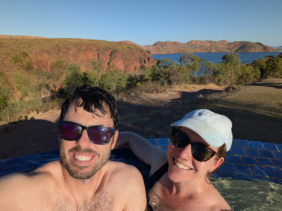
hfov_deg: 79.0
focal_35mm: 21
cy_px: 106
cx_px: 141
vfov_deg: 63.4
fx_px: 171
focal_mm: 2.74
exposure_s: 1/2132
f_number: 2.2
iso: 37
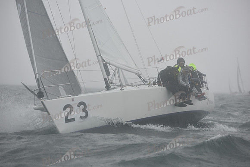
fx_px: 903
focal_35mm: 130
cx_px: 125
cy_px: 84
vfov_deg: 10.6
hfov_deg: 15.8
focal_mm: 130
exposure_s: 1/640
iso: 400
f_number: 3.5
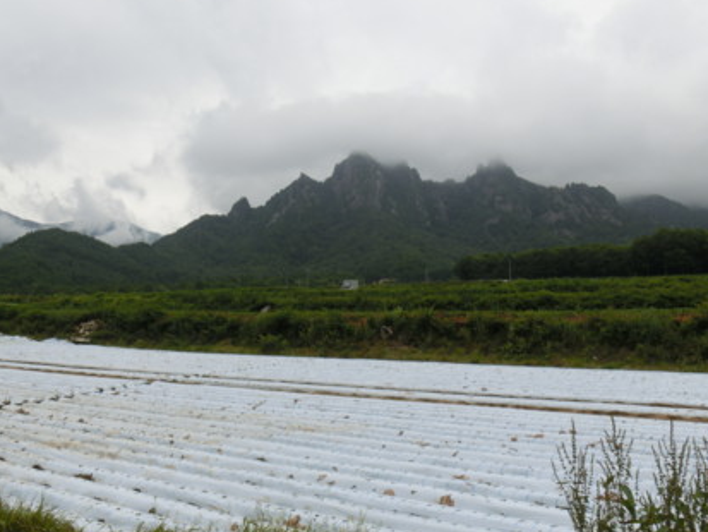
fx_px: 737
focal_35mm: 36
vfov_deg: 39.7
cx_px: 341
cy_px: 251
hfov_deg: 51.3
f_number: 9.4
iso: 80
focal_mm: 5.93
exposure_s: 1/160
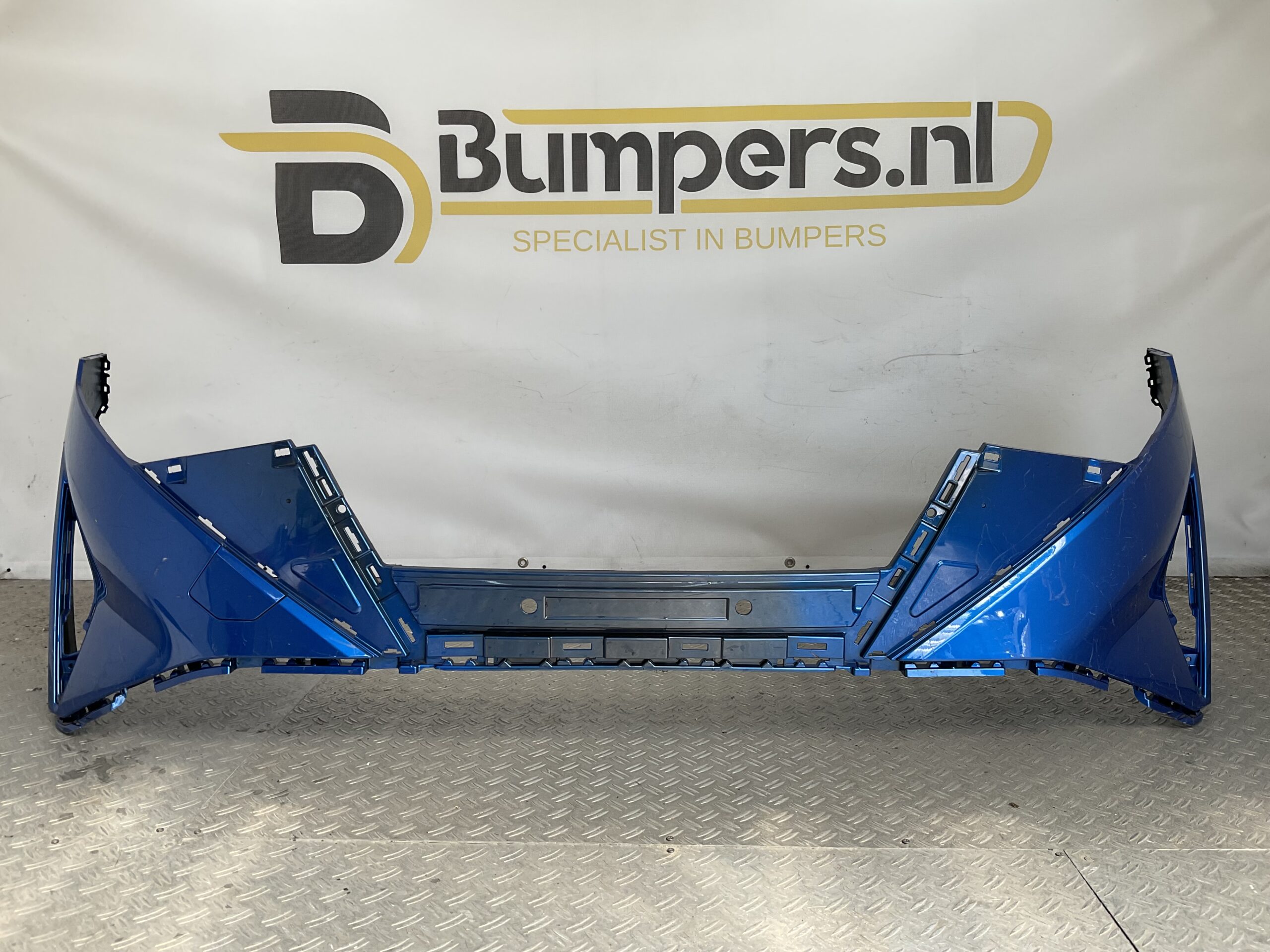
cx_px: 635
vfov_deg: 48.2
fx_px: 1064
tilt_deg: -9.3
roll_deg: -0.6
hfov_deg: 61.7
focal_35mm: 29
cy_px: 476
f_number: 1.8
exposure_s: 1/419
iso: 16
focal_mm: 3
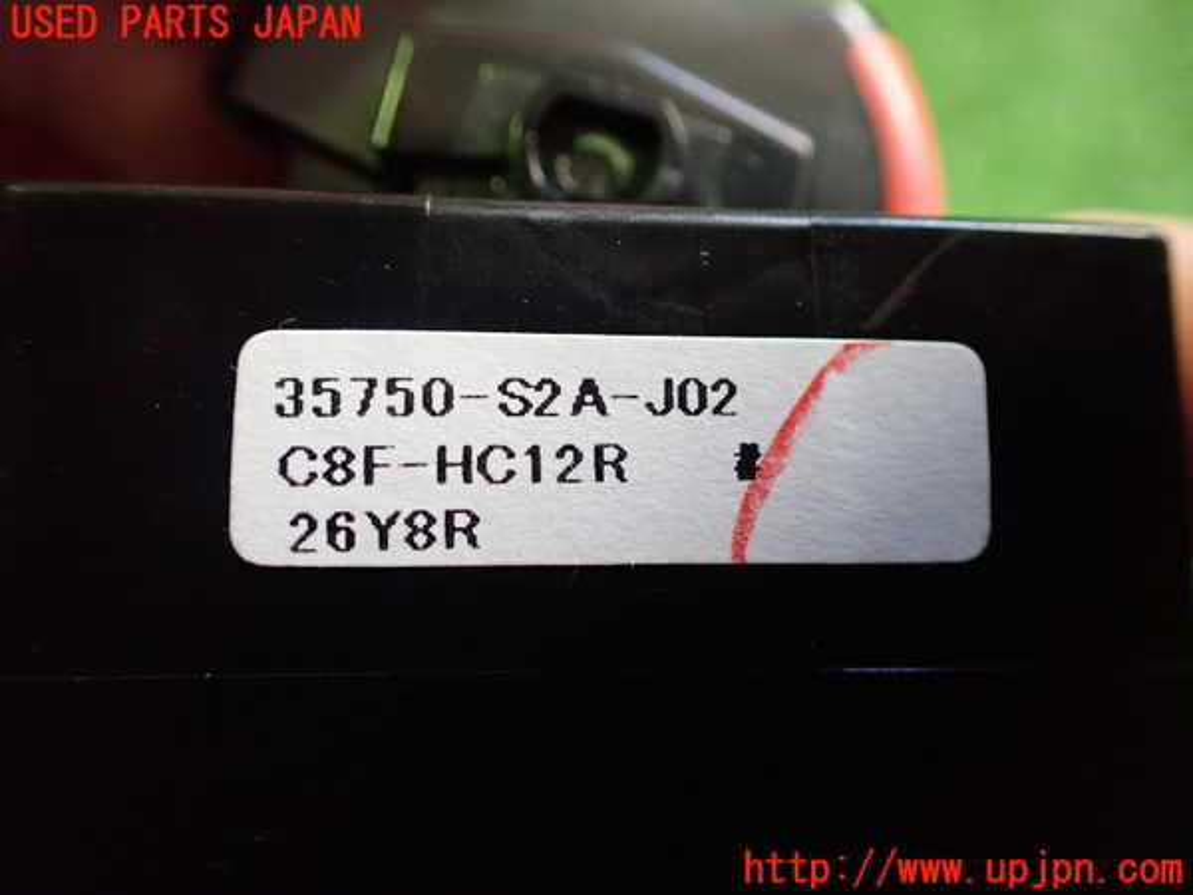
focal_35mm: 30
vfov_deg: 46.8
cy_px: 448
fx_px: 1034
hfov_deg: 60.0
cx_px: 596
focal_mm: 5.4
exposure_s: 1/60
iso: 800
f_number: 2.3
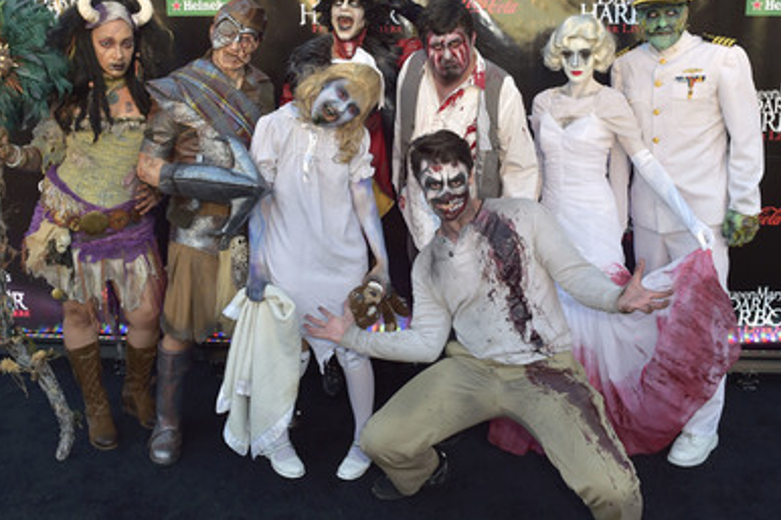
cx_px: 378
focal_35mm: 28
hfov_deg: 65.5
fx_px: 607
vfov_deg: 46.3
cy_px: 227
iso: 250
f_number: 4.5
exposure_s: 1/320
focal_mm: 24
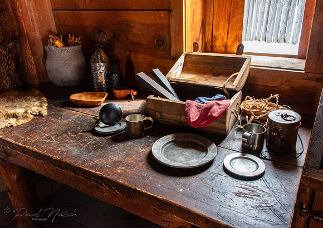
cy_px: 114
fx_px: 266
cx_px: 171
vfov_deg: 46.4
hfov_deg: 62.5
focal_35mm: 29
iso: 1250
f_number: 11
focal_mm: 28
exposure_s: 1/60
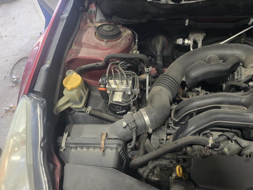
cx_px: 135
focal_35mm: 30
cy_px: 112
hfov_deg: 59.9
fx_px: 219
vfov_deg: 46.6
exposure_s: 1/120
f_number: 1.7
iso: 640
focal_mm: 6.3
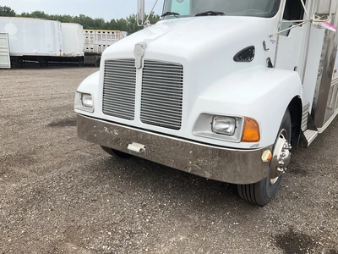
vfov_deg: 48.2
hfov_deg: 61.7
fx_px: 283
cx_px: 169
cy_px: 127
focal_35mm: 29
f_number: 1.8
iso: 25
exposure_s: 1/1279
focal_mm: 3
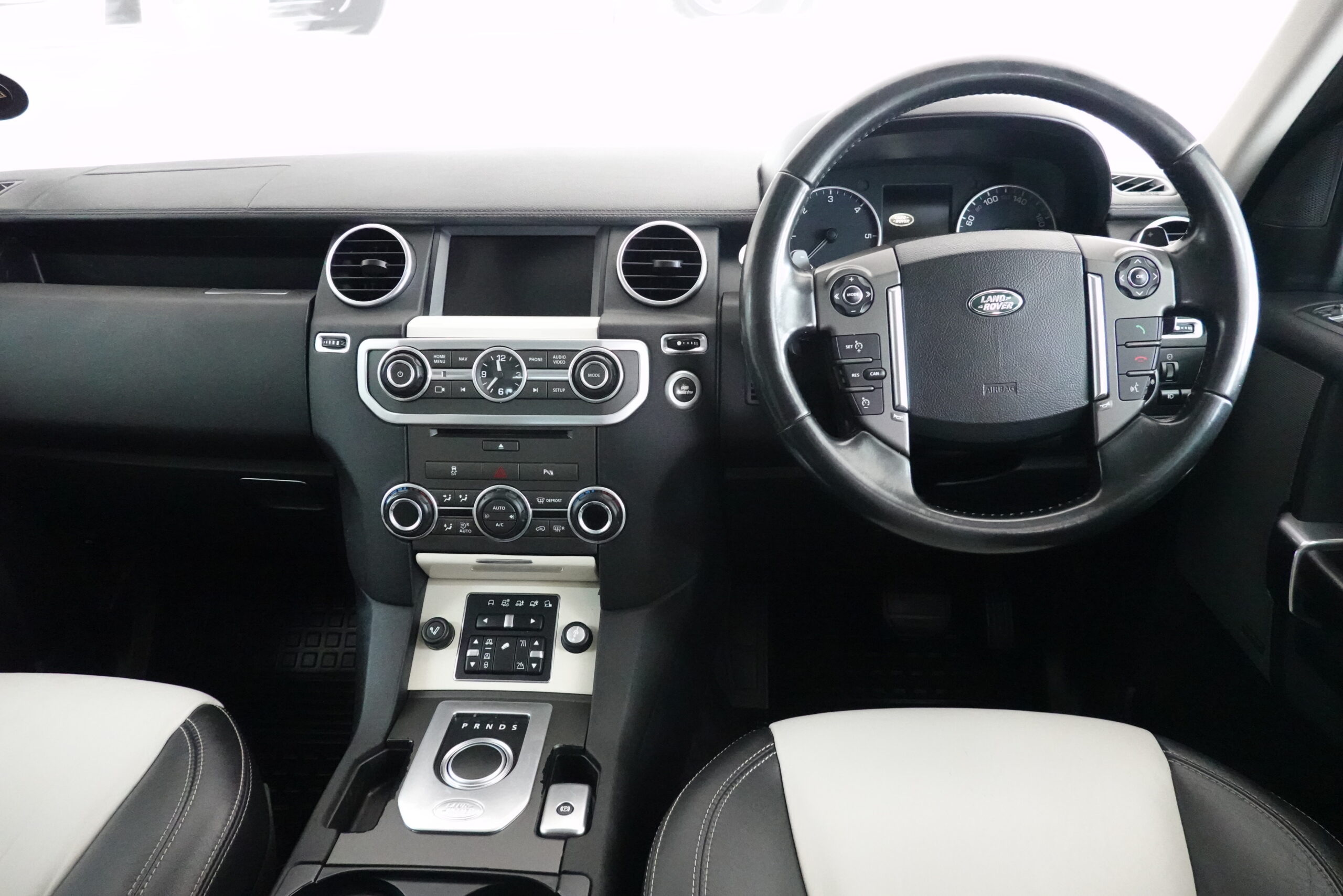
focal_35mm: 24
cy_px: 448
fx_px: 895
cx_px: 672
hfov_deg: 73.7
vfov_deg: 53.1
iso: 5000
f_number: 2.8
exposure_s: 1/80
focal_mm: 9
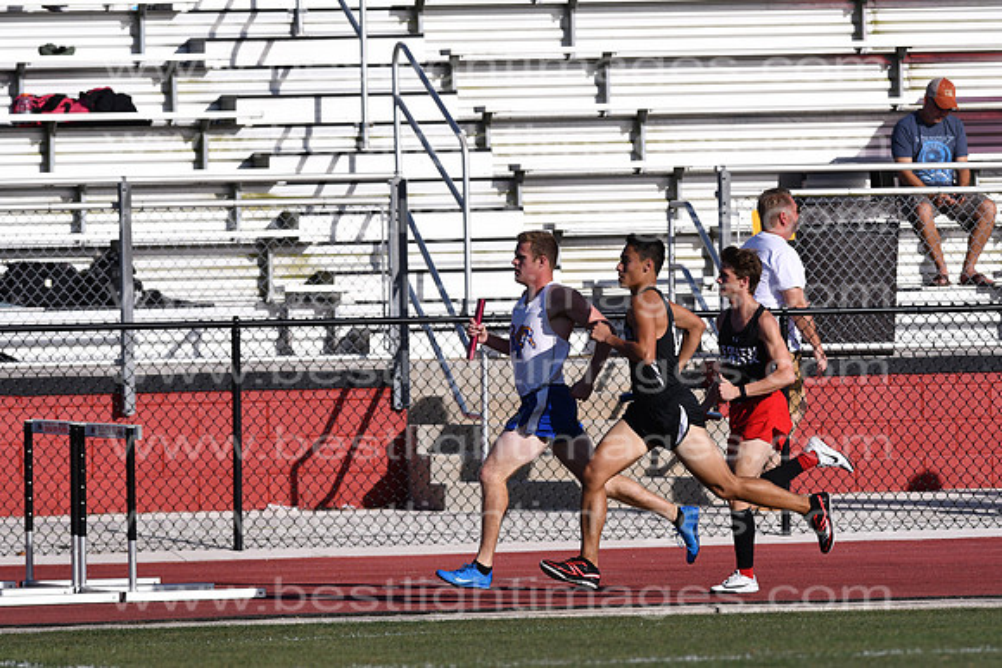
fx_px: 12527
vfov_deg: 3.1
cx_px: 501
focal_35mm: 450
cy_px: 334
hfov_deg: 4.6
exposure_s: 1/5000
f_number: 5.6
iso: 320
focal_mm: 300
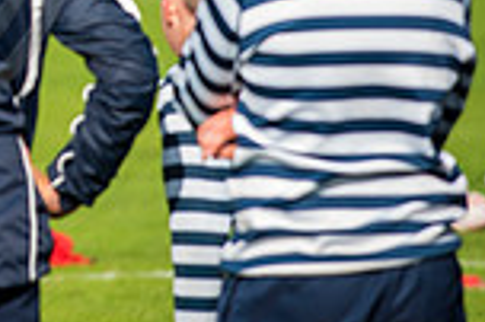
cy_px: -142
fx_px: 9501
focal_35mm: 706
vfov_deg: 1.9
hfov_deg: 2.9
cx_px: -236
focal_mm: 185
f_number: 4
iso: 400
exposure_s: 1/1600
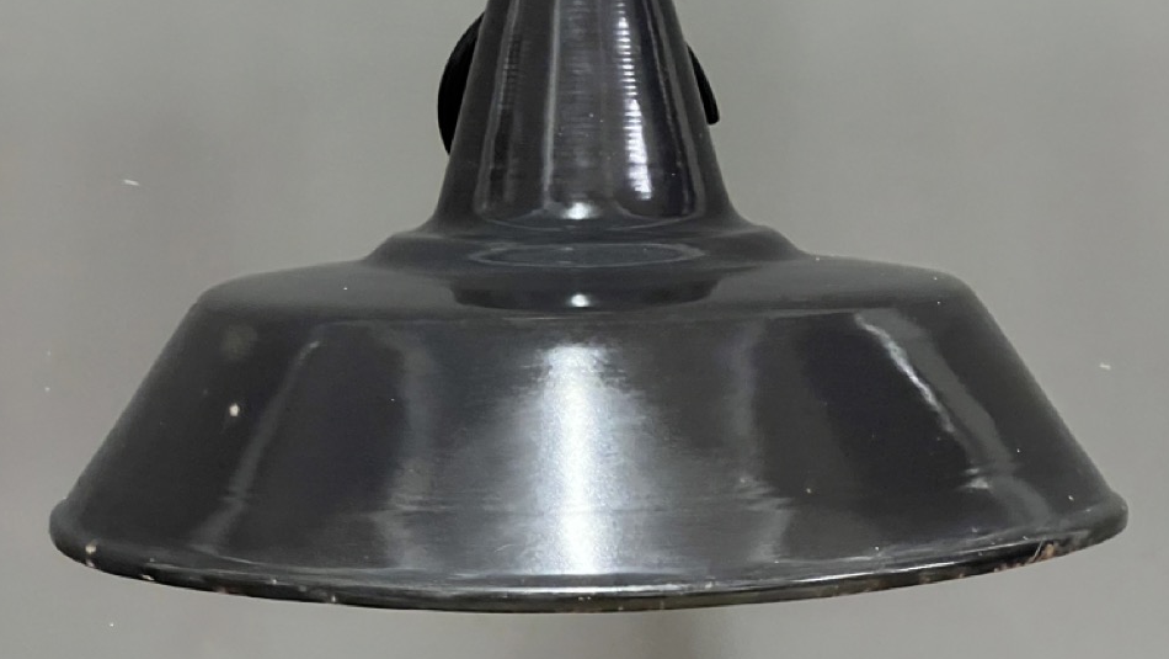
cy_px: 220
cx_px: 583
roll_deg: -0.7
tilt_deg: -2.5
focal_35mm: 113
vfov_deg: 10.7
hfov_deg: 18.9
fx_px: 3504
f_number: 2.8
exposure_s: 1/25
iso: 1000
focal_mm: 9
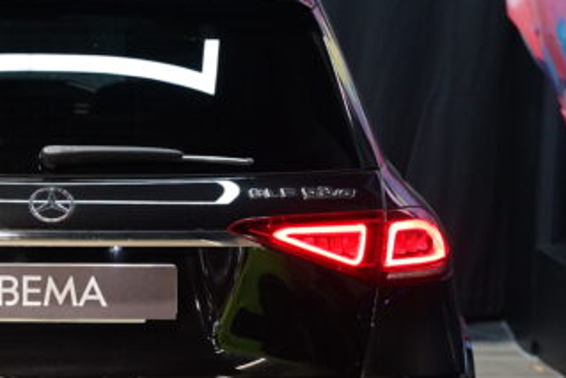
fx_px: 2067
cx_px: 43
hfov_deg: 15.4
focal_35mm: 131
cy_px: 287
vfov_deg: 10.4
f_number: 2.8
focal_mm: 54.6
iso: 1600
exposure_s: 1/80
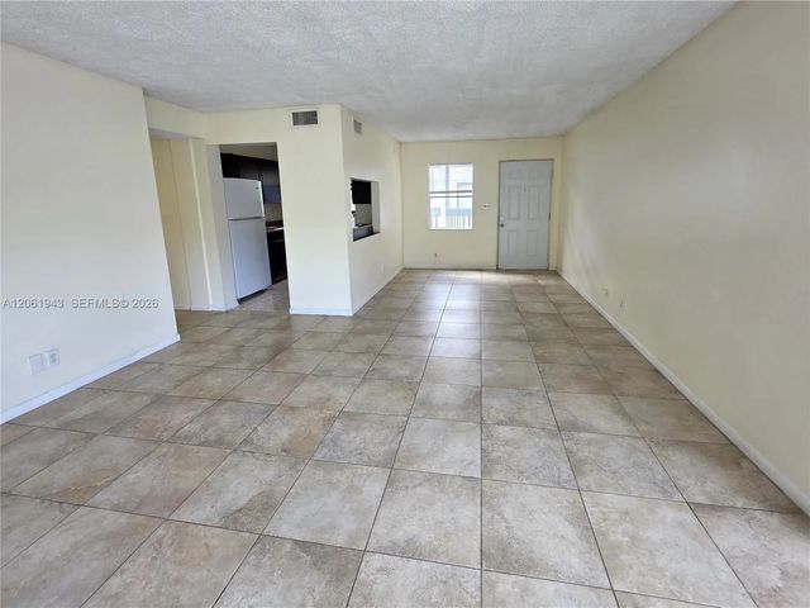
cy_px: 304
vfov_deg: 89.9
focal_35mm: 13
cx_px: 405
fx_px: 304
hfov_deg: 106.2
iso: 100
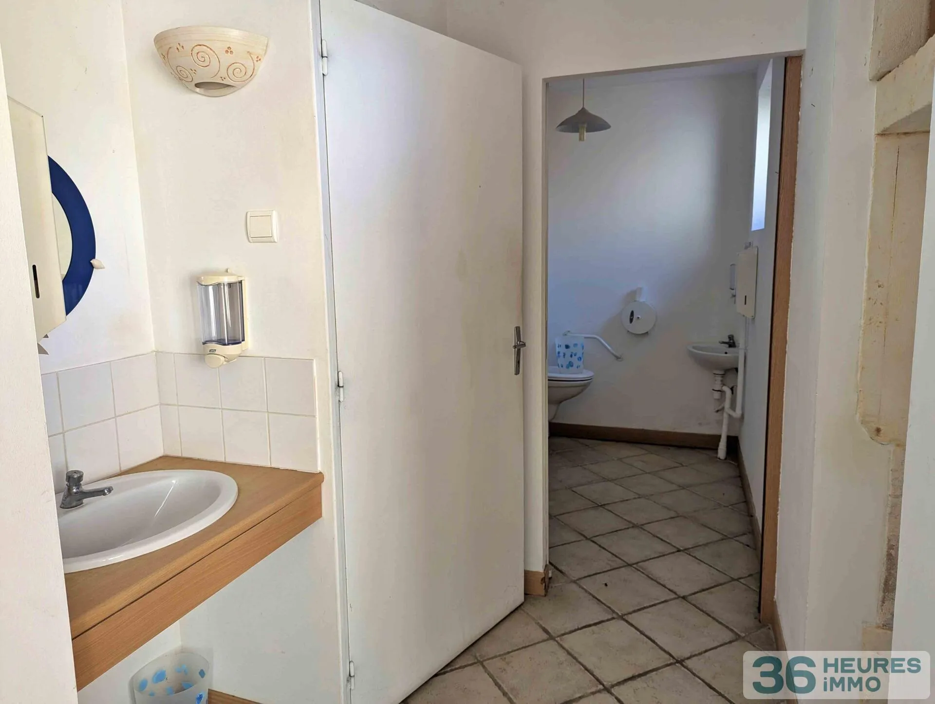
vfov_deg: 56.9
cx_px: 468
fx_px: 649
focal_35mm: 24
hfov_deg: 71.5
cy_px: 352
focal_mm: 6.81
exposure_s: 1/65.5
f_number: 1.85
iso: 49
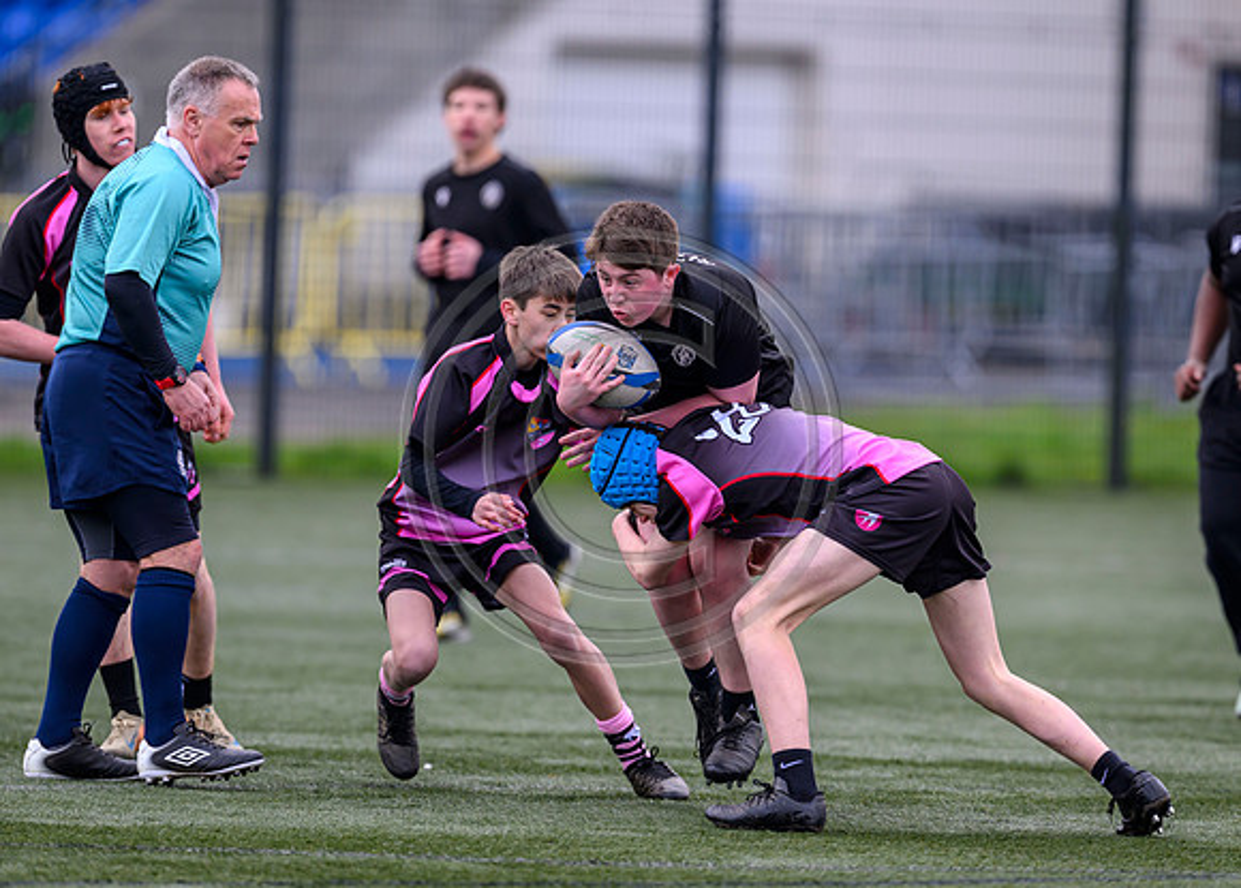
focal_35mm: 495
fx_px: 17473
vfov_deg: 2.9
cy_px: 492
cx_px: 778
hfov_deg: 4.1
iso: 640
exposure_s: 1/2000
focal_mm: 400
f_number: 3.5
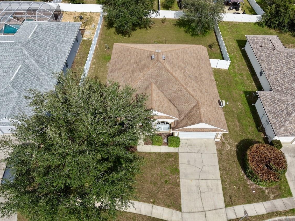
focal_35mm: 27
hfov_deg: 65.3
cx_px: 151
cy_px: 101
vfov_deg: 51.3
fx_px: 230
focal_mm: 8.67
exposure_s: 1/6400
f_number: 1.8
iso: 200
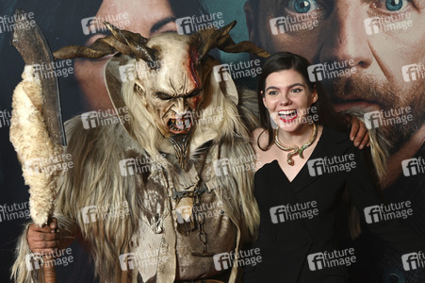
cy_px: 142
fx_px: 897
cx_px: 212
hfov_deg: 26.7
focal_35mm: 76
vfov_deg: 17.9
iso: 1250
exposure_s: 1/100
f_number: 6
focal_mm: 76
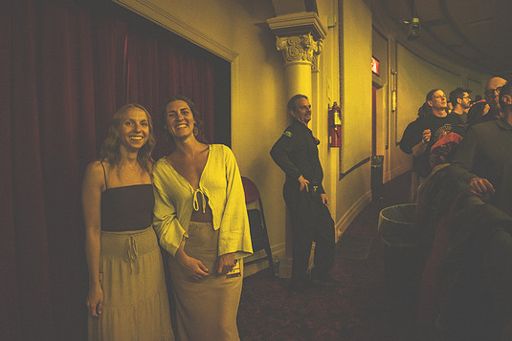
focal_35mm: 26
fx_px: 370
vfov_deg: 49.6
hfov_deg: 69.4
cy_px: 167
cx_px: 247
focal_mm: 24
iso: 8000
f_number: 2.8
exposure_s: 1/200
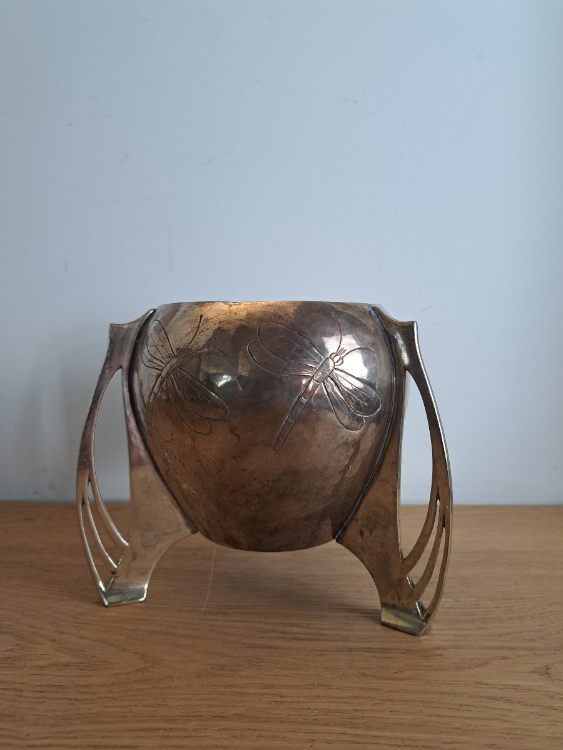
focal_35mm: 24
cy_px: 375
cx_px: 282
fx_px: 520
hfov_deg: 56.8
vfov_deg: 71.6
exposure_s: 1/50
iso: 80
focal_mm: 5.23
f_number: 1.8
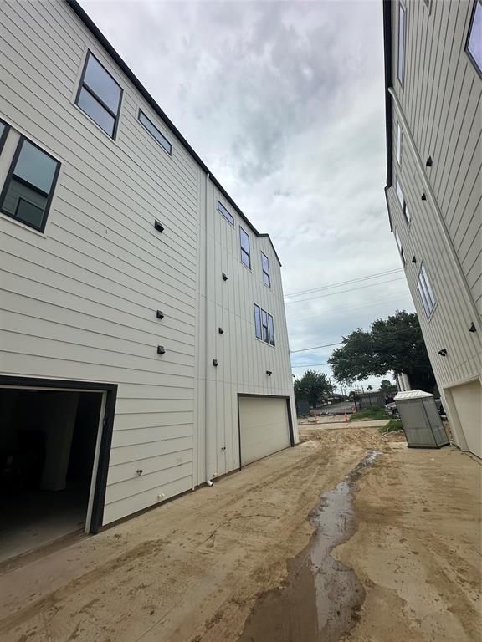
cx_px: 241
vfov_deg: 102.1
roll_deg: +3.0
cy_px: 321
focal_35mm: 14
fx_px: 260
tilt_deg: +19.2
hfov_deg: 85.7
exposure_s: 1/3040
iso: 50
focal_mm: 2.22
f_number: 2.2
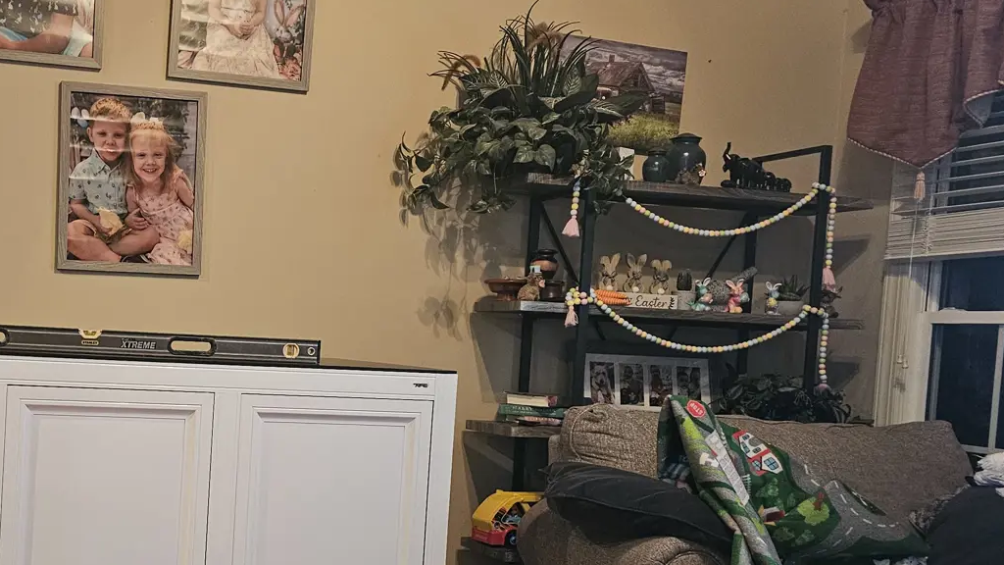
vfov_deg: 25.2
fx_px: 1251
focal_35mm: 47
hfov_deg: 40.8
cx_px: 128
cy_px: 400
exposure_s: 1/40
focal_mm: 6.3
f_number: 1.7
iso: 500
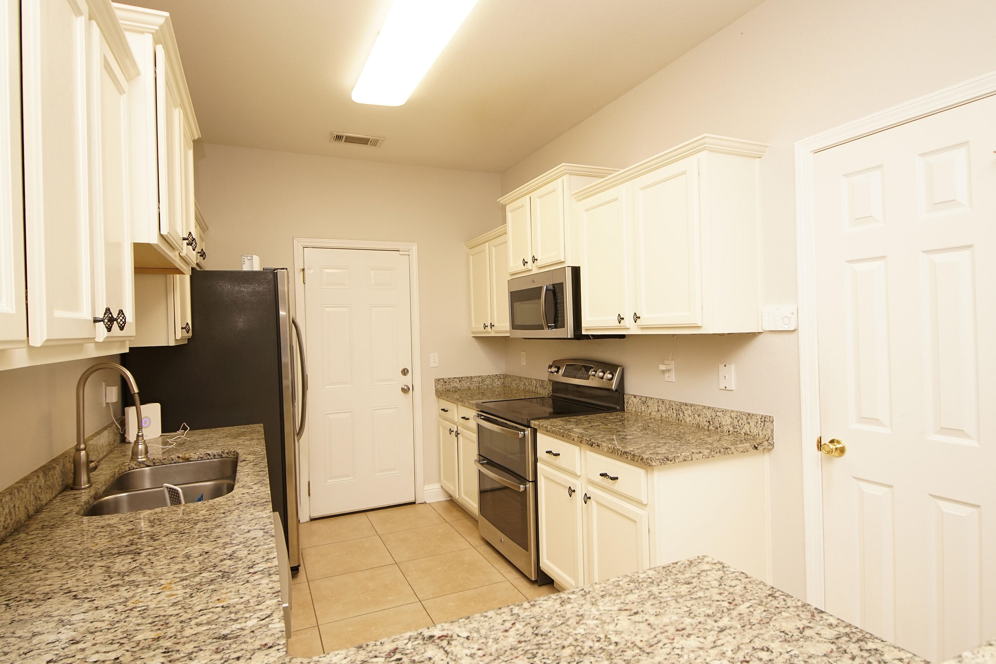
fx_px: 498
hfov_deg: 90.0
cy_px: 332
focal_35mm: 18
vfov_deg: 67.4
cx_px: 498
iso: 640
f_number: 4.5
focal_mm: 12
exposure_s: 1/60
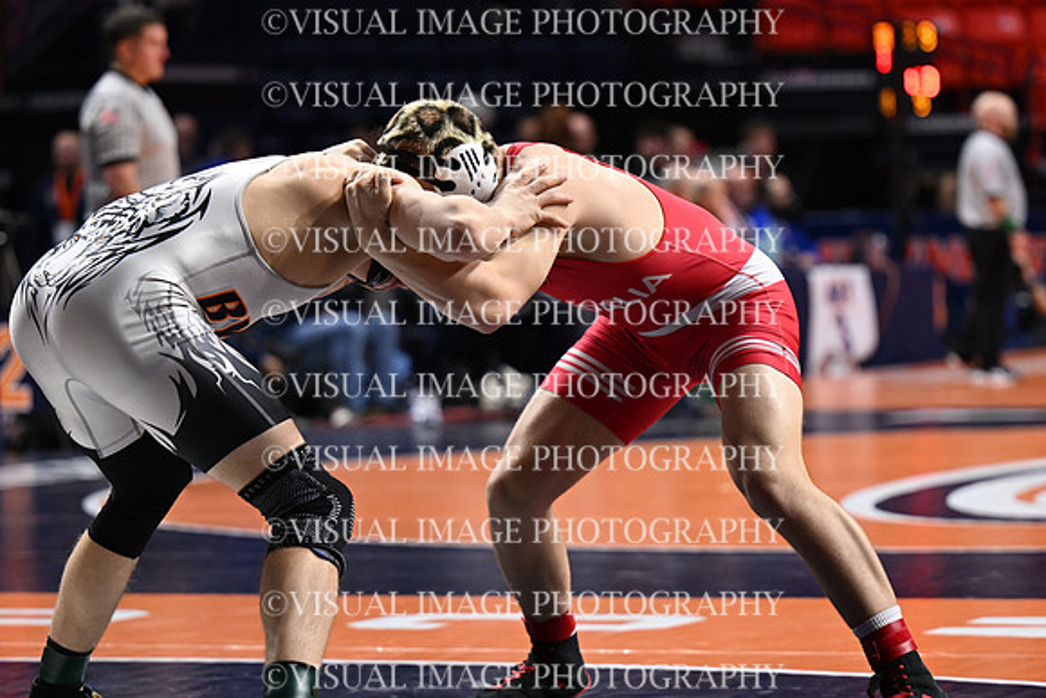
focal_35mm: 180
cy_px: 349
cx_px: 523
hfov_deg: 11.4
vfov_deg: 7.6
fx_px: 5231
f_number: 2.8
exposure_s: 1/1000
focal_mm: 120
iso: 2000
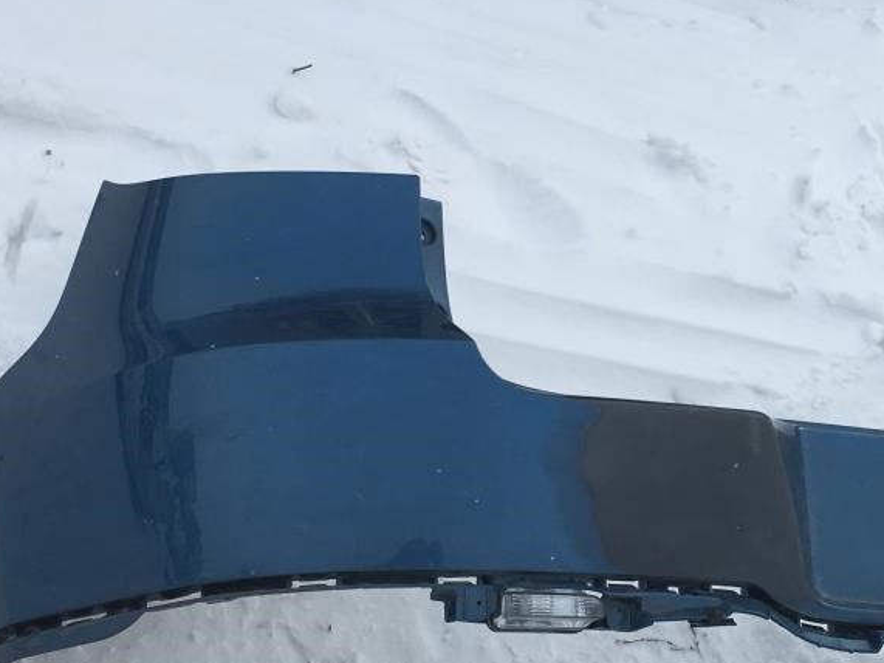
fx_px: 1660
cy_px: 426
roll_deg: -31.7
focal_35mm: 65
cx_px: 601
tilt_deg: -43.9
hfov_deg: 29.6
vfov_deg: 22.5
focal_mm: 4.15
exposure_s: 1/1748
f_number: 2.2
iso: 25
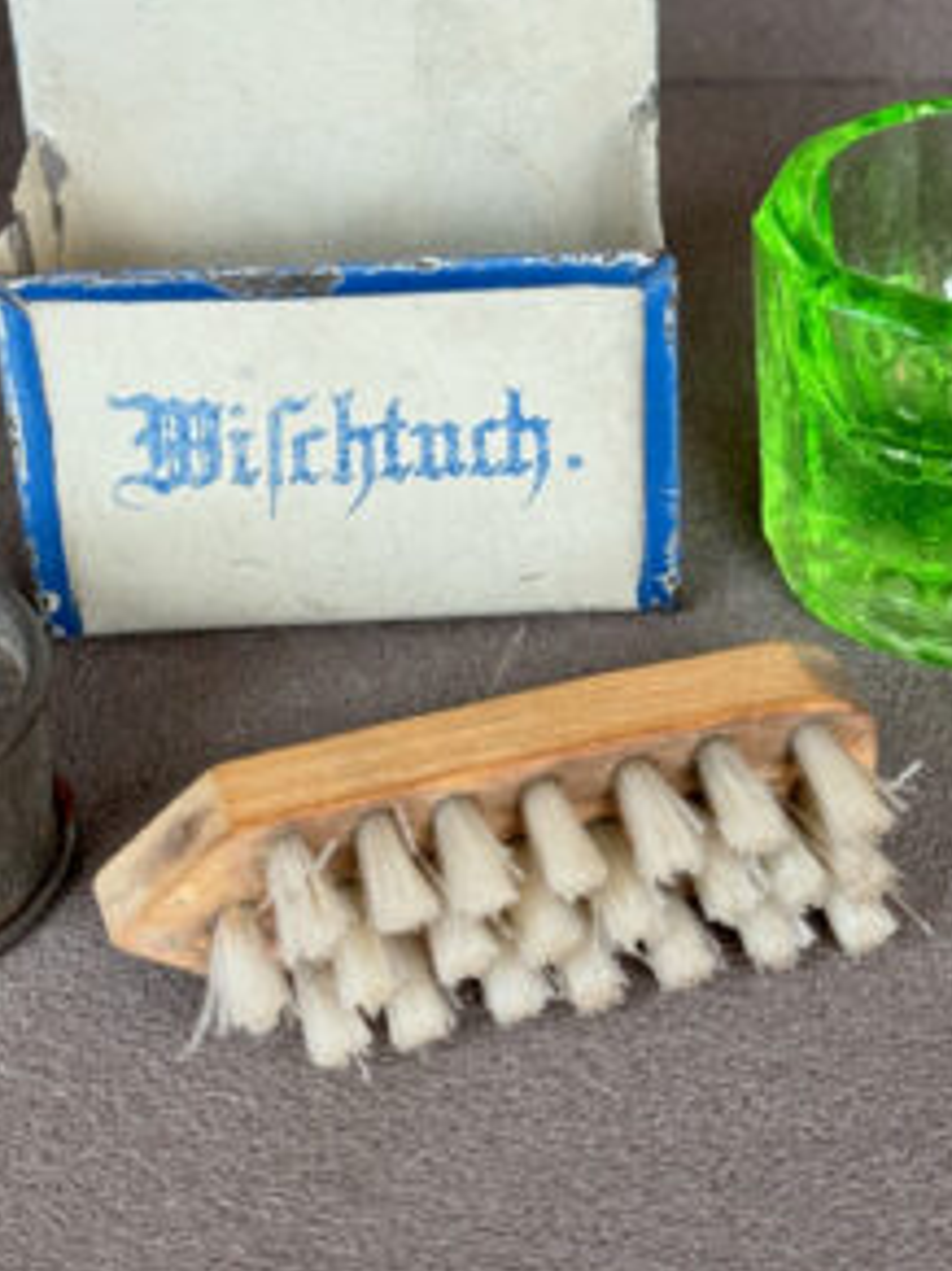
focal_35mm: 66
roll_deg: +0.0
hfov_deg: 22.2
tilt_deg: -35.0
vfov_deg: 29.2
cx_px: 441
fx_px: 2422
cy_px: 415
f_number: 1.78
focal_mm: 6.76
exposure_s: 1/145
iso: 80
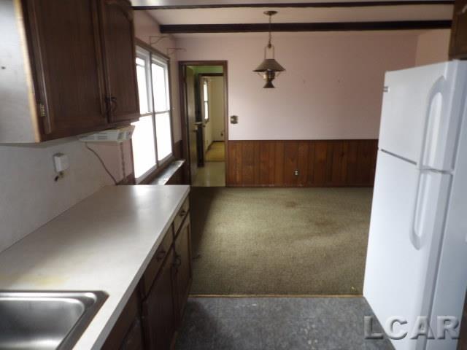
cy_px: 175
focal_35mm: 24
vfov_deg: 56.8
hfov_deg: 71.6
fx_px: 324
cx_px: 234
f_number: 3.2
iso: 200
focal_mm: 4.3
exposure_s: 1/33
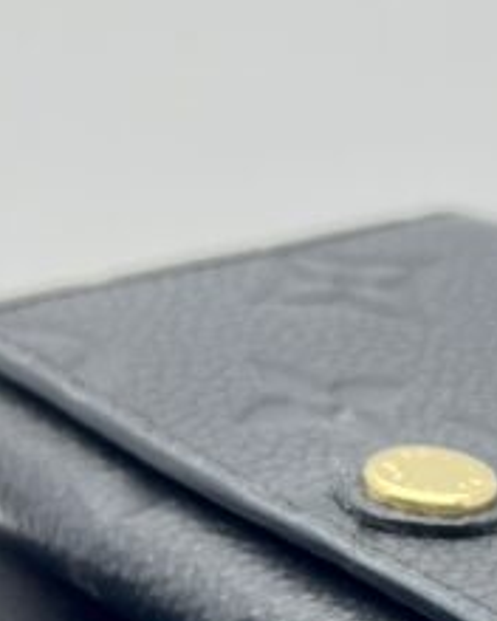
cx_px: 672
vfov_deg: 15.9
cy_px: 663
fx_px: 2170
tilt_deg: -33.9
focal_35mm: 118
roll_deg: +0.7
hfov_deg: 12.6
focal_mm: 5.7
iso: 40
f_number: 1.5
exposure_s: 1/100
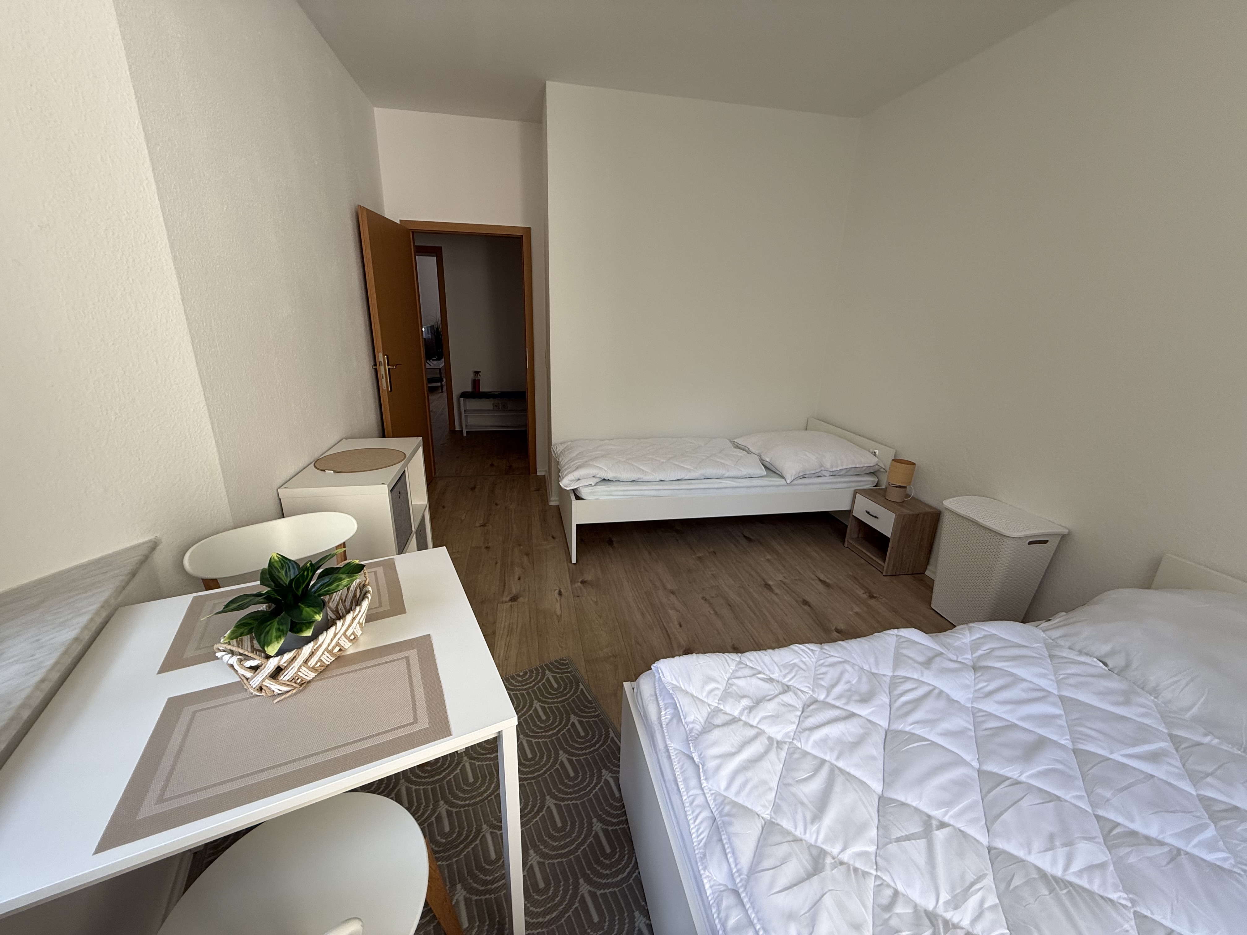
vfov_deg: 85.7
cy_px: 468
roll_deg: -1.0
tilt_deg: -17.7
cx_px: 624
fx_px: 504
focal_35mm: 14
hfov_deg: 102.1
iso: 80
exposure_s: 1/99
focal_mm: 2.22
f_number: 2.2
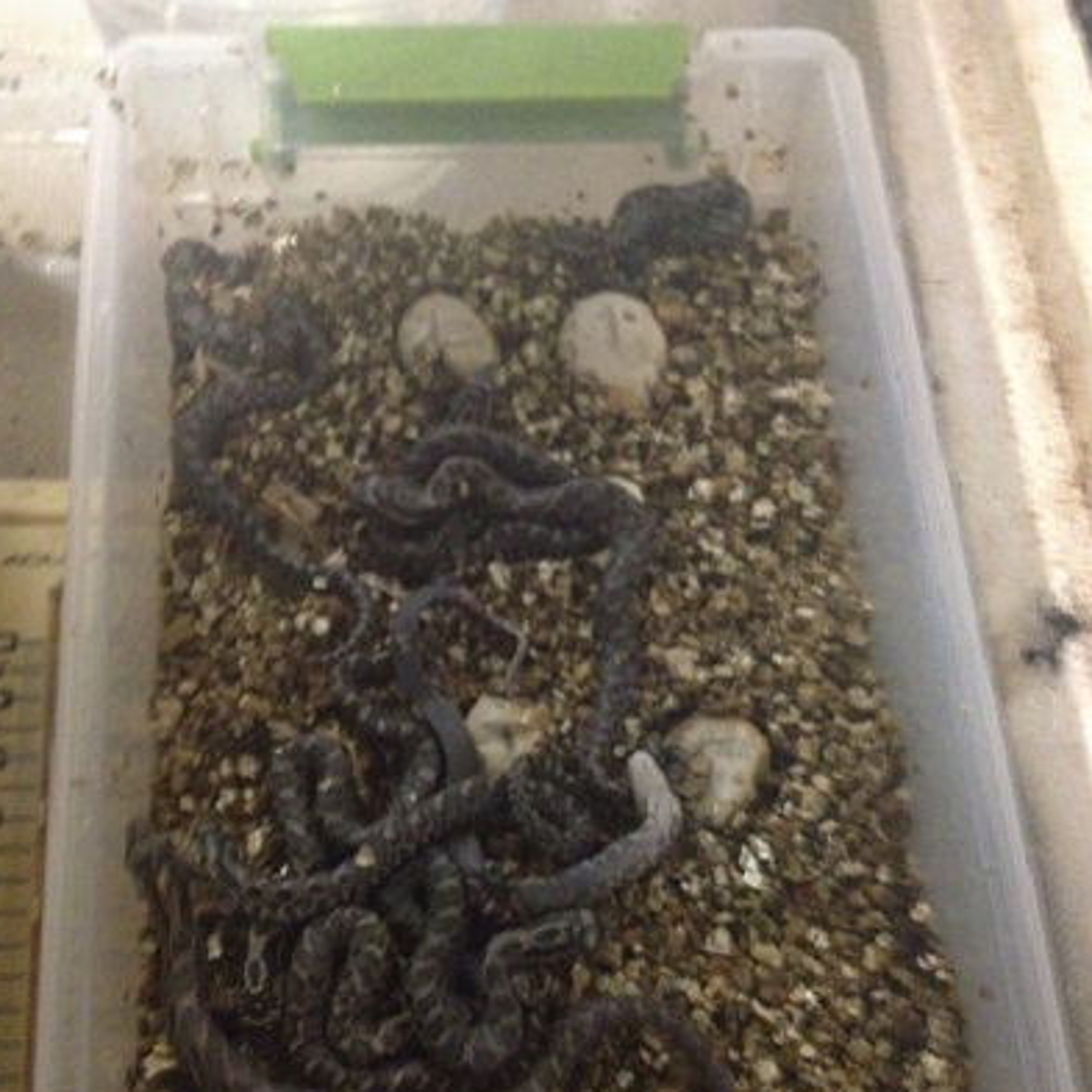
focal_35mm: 42
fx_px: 1499
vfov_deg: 39.6
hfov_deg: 40.0
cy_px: 715
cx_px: 542
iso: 800
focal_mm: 4.28
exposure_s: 1/15
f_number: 2.4
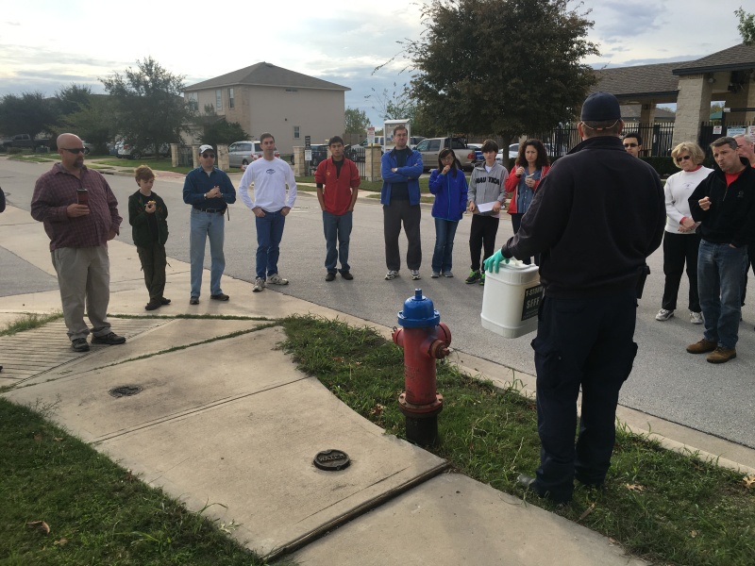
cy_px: 283
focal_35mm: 29
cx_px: 378
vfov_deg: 48.2
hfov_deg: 61.7
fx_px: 633
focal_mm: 4.15
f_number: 2.2
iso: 25
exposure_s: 1/777
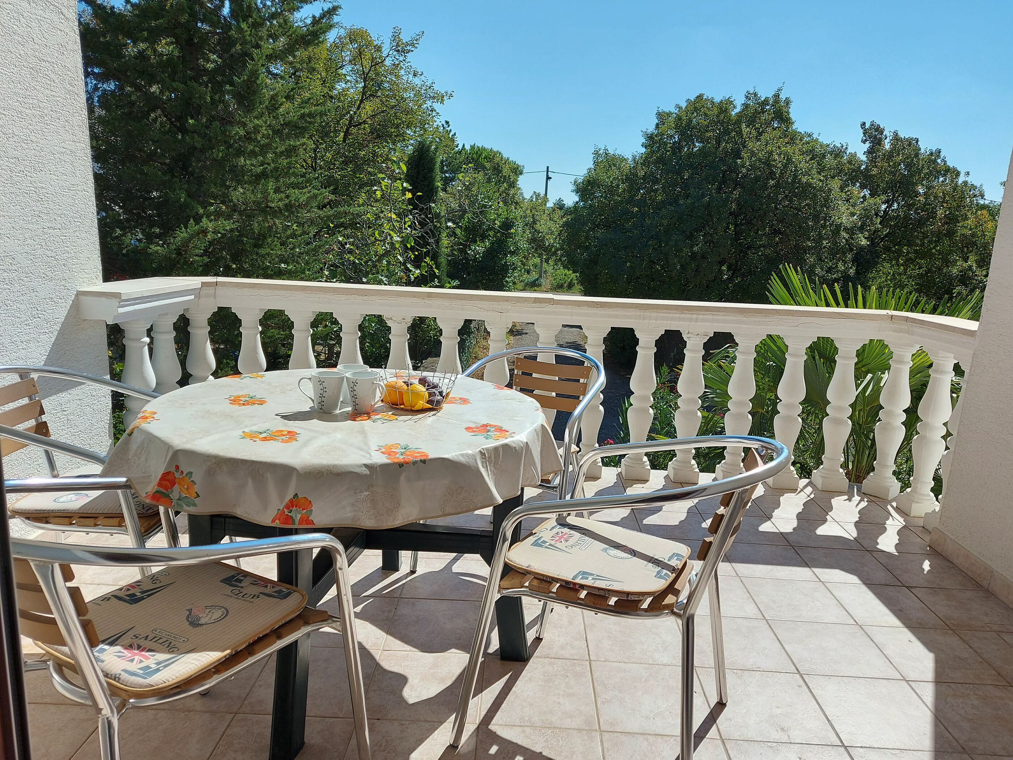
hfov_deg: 71.6
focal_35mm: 24
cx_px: 506
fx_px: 702
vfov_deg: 56.8
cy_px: 380
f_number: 1.8
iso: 32
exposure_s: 1/1749
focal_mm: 5.23
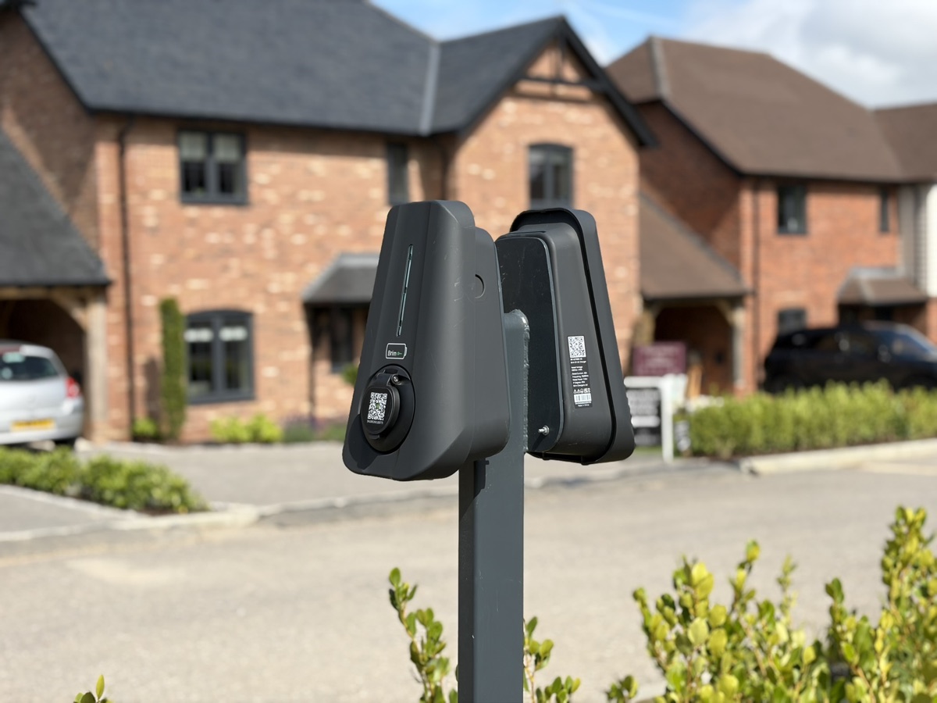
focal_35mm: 52
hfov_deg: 36.8
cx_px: 468
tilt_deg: -2.8
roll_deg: +0.9
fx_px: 1408
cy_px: 352
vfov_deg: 28.0
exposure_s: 1/3125
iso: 32
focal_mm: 5.96
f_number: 1.6
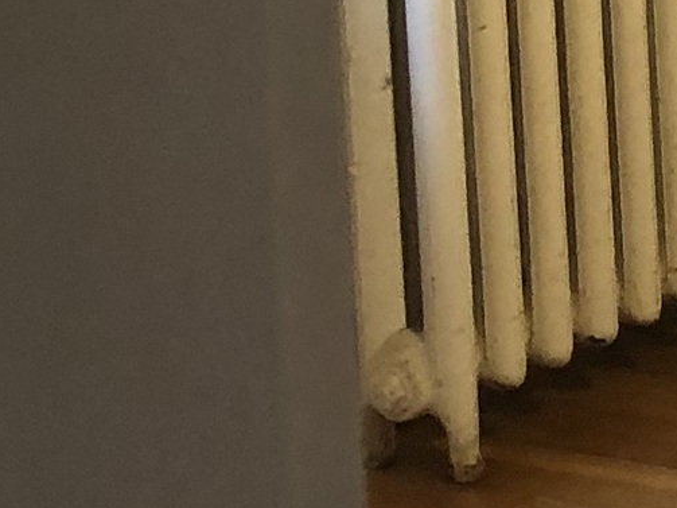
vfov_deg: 8.2
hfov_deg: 9.4
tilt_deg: -6.4
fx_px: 3344
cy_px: -598
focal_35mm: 171
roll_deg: +1.1
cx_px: 1935
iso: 40
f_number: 1.8
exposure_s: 1/17
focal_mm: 3.99
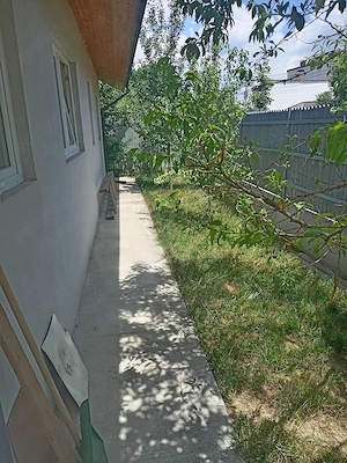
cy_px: 232
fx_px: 348
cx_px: 174
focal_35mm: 26
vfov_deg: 67.3
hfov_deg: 53.1
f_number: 1.8
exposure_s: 1/864
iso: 105
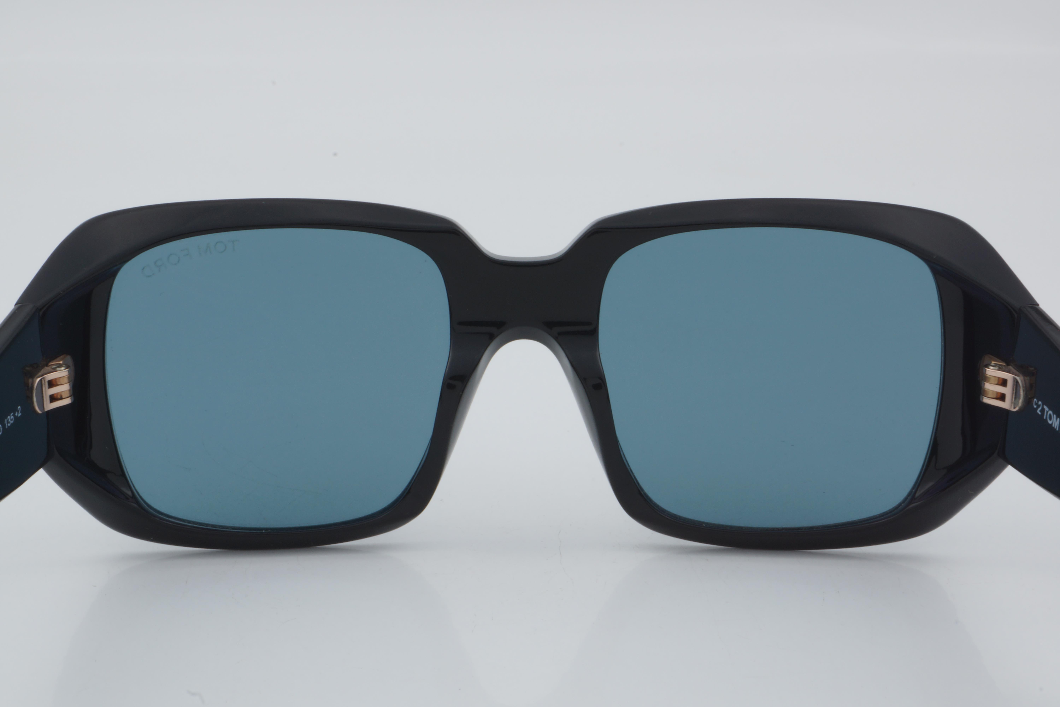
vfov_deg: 18.2
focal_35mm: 75
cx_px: 530
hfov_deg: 27.0
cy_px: 354
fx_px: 2208
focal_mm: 50
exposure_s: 1/3
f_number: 32
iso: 100
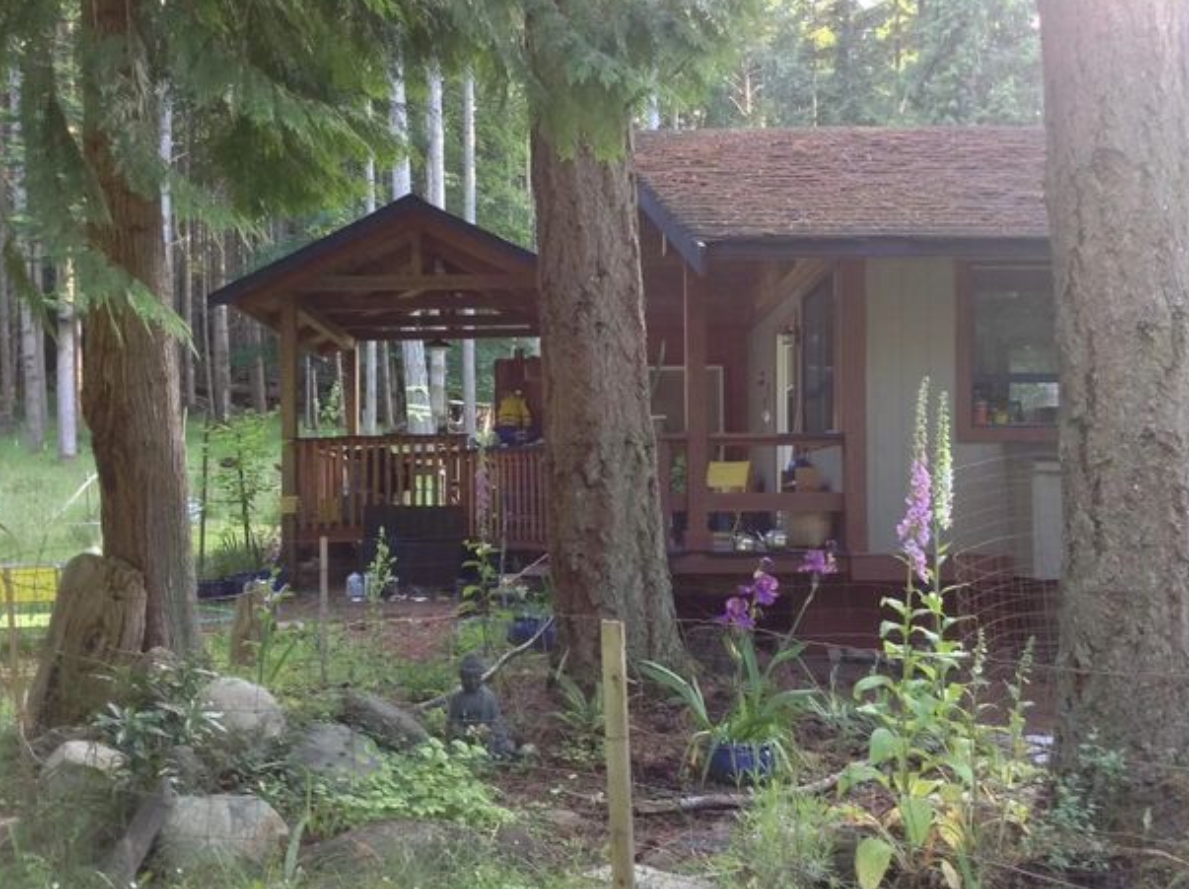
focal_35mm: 35
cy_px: 459
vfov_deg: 40.6
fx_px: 1201
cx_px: 572
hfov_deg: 52.7
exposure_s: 1/24
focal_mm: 3.3
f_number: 2.4
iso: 64
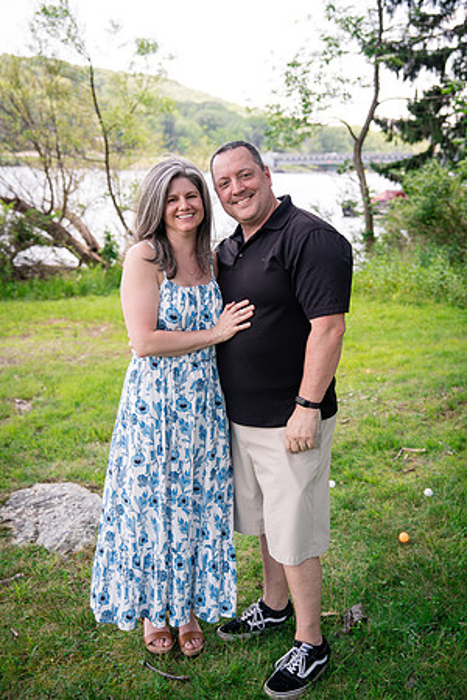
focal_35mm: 41
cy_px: 350
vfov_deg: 47.4
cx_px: 234
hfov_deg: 32.6
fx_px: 798
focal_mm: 41
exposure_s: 1/250
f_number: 3.5
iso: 160
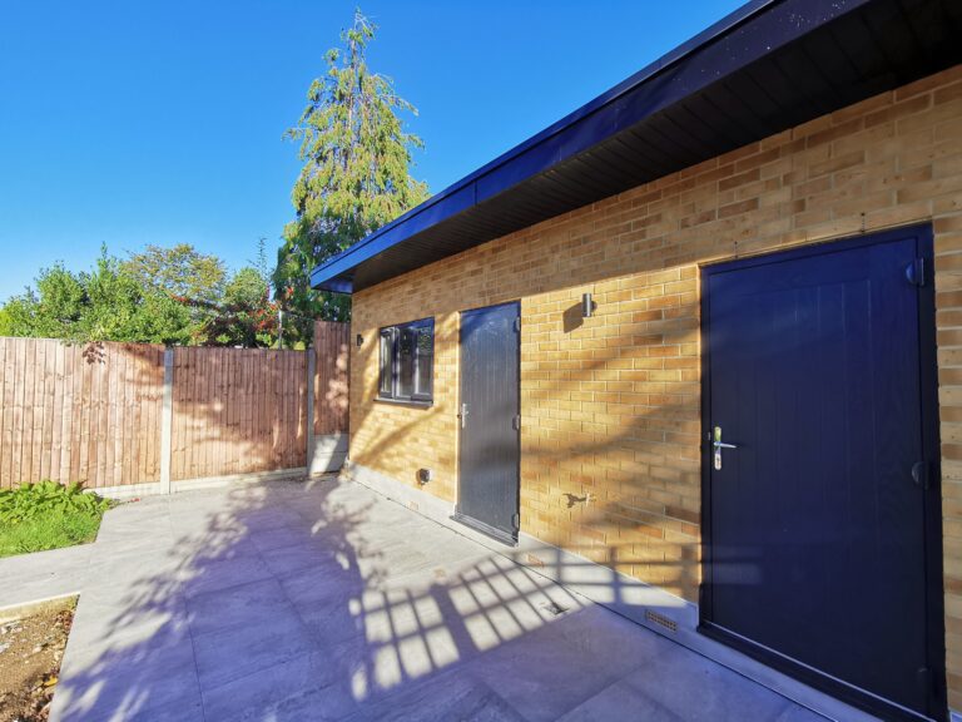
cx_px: 481
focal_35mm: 17
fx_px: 472
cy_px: 361
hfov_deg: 91.0
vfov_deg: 74.7
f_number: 2.2
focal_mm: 2.26
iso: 50
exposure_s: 1/826
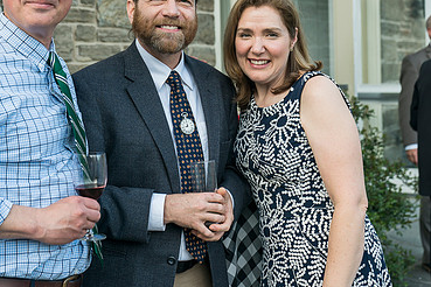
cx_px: 146
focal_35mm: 66
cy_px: 94
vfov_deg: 20.5
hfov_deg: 30.3
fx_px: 790
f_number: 4
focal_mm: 42
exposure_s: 1/250
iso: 160
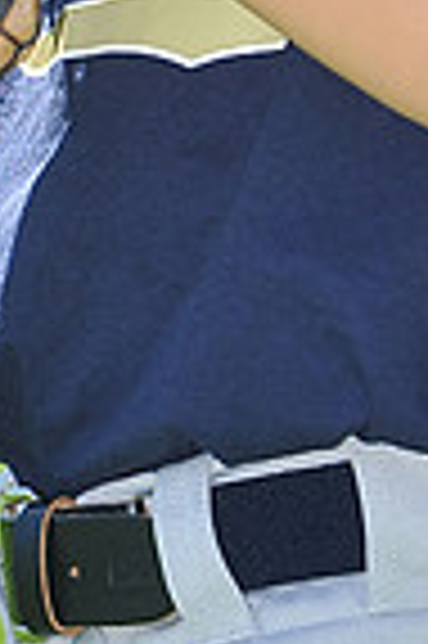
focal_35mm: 812
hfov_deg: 1.7
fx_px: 14515
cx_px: 306
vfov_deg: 2.5
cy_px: -639
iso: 200
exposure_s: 1/640
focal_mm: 200
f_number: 4.5
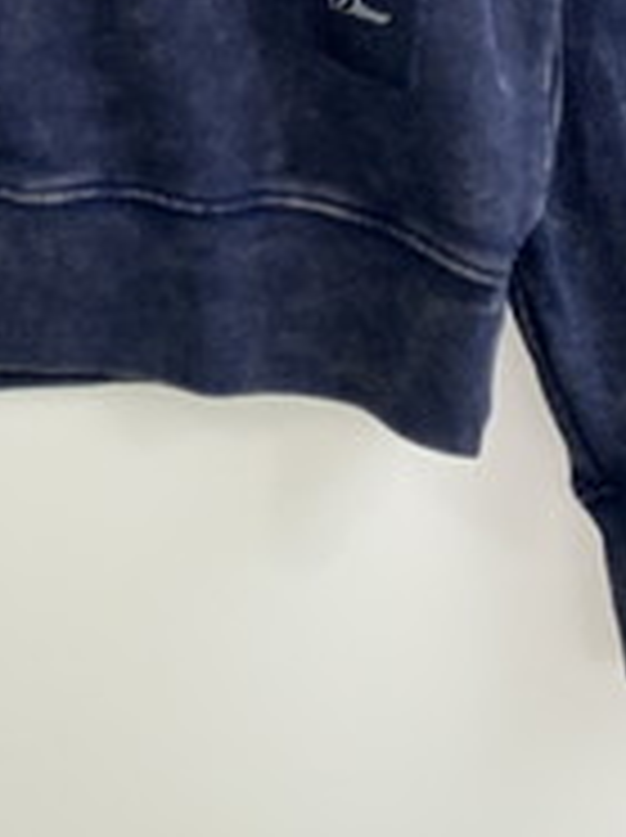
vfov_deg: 15.1
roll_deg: -1.6
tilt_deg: -19.9
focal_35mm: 112
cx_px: -203
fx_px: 2707
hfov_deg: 12.7
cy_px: -706
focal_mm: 4.25
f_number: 1.8
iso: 64
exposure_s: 1/50
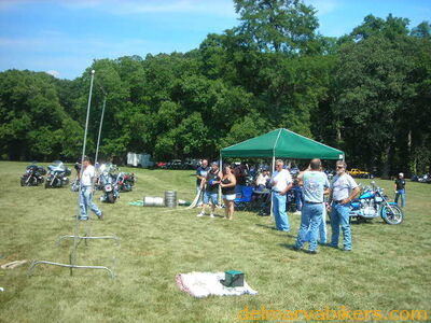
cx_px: 216
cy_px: 162
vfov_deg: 35.1
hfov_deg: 45.8
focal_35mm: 41
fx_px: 510
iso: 50
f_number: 3.3
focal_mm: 6.8
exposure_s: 1/360
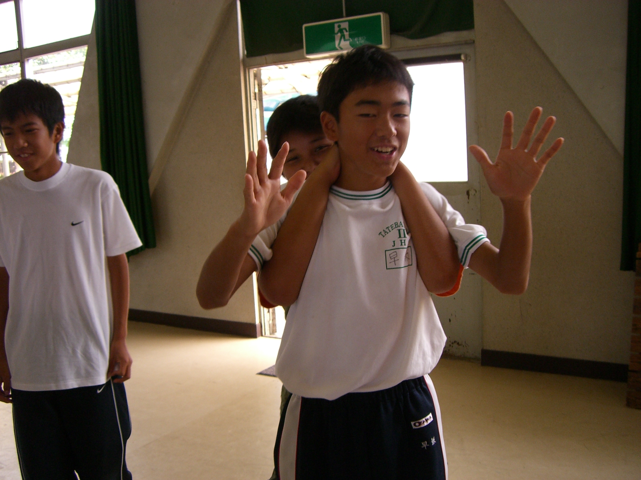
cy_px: 240
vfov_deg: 37.7
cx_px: 320
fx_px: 704
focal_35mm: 38
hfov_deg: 49.0
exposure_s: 1/100
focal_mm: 6.2
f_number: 2.7
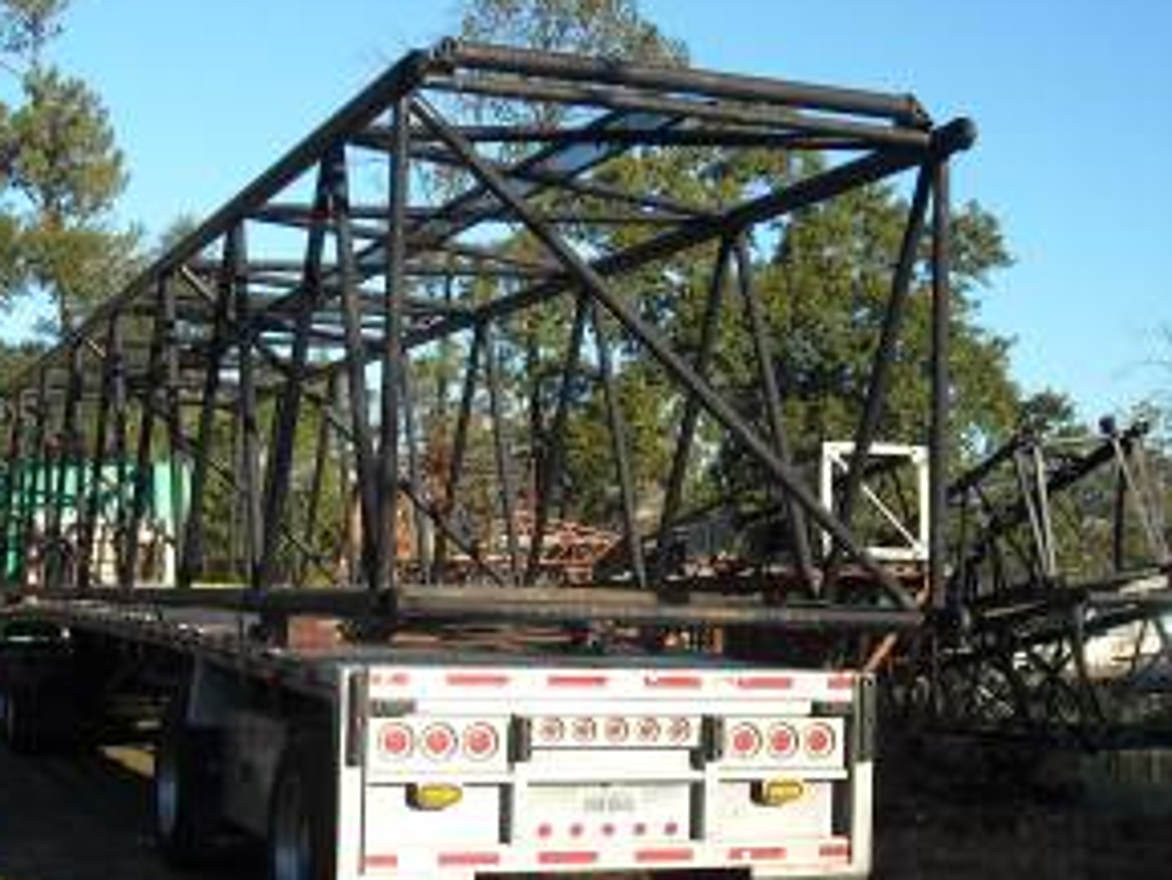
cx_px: 462
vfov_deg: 23.7
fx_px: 2100
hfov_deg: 31.1
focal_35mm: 62
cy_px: 426
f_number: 5.6
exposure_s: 1/161
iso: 64
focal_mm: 5.7
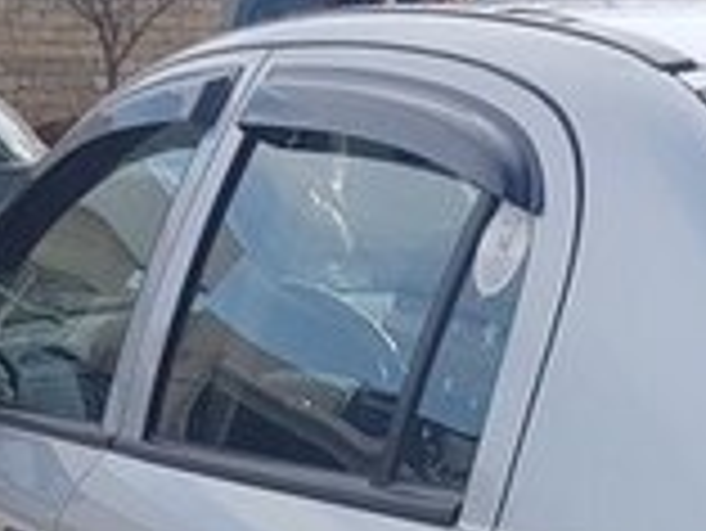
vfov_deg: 12.8
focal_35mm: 109
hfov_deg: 17.1
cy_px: 839
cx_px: 881
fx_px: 2225
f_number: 1.7
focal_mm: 4.2
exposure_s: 1/1336
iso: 40
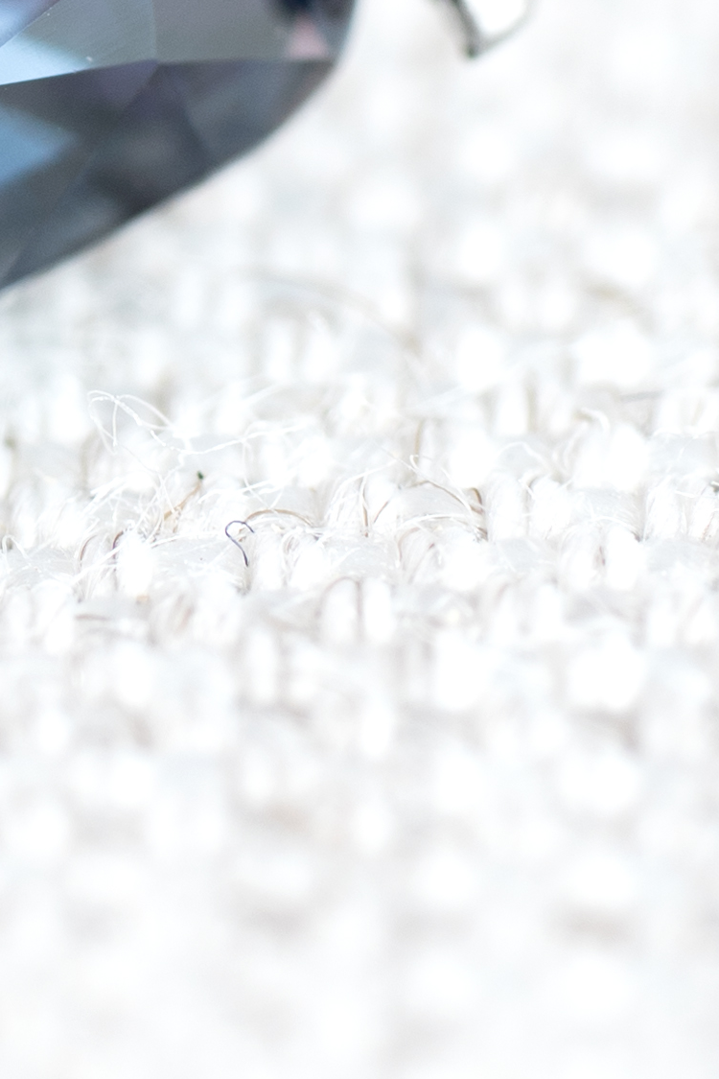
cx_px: -216
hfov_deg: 2.9
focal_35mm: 480
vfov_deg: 4.3
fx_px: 14379
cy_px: -5
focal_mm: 90
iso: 100
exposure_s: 1/5
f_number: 6.3
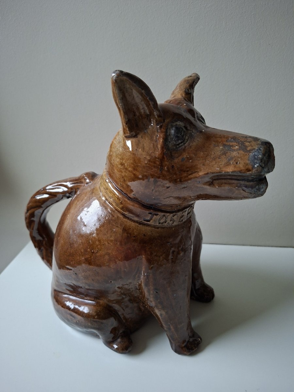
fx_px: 260
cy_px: 196
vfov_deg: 73.9
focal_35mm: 23
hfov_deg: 58.9
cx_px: 147
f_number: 1.8
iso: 400
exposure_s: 1/25
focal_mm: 5.54
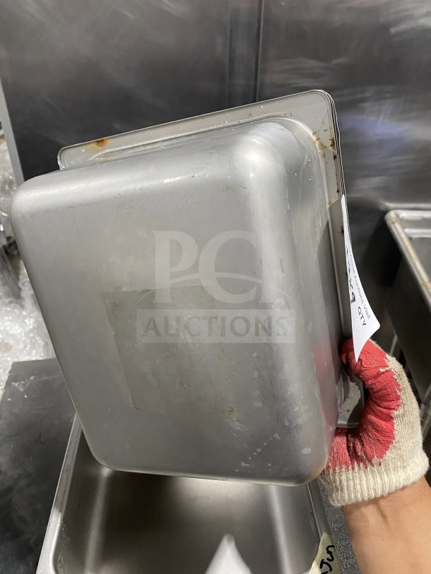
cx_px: 216
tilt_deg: -33.9
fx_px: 432
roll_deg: -1.5
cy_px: 287
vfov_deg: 67.3
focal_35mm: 26
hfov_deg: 53.1
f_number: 1.8
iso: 250
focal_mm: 4.25
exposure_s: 1/60
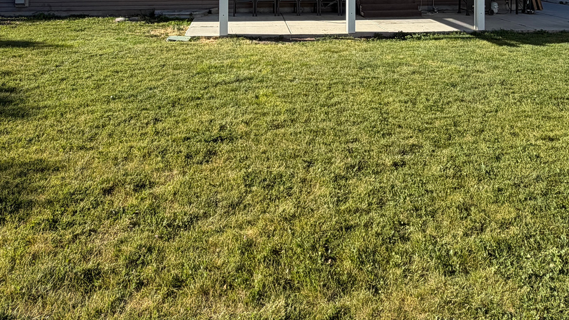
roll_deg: -0.3
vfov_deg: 31.1
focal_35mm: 32
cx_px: 328
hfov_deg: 60.7
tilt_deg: +3.7
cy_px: -60
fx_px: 483
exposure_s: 1/770
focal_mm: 2.22
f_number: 2.2
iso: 32
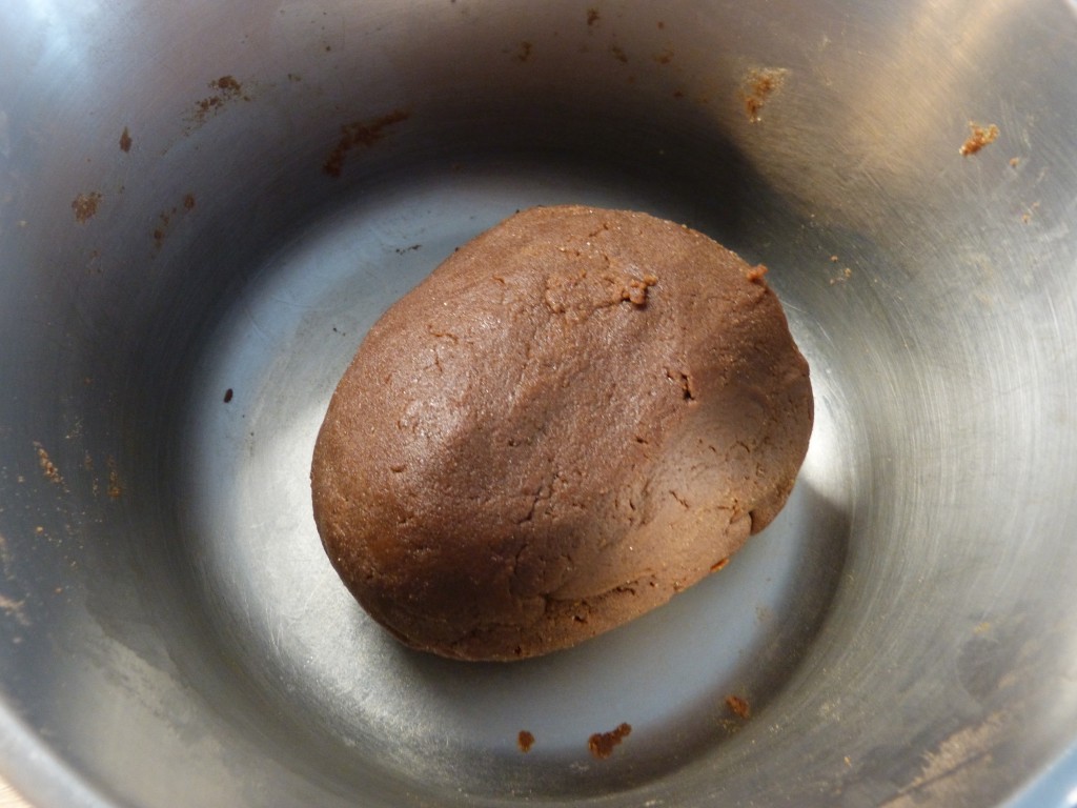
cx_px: 538
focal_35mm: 43
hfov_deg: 43.9
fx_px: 1338
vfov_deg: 33.6
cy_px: 404
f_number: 3.2
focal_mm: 7.4
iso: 400
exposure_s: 1/8
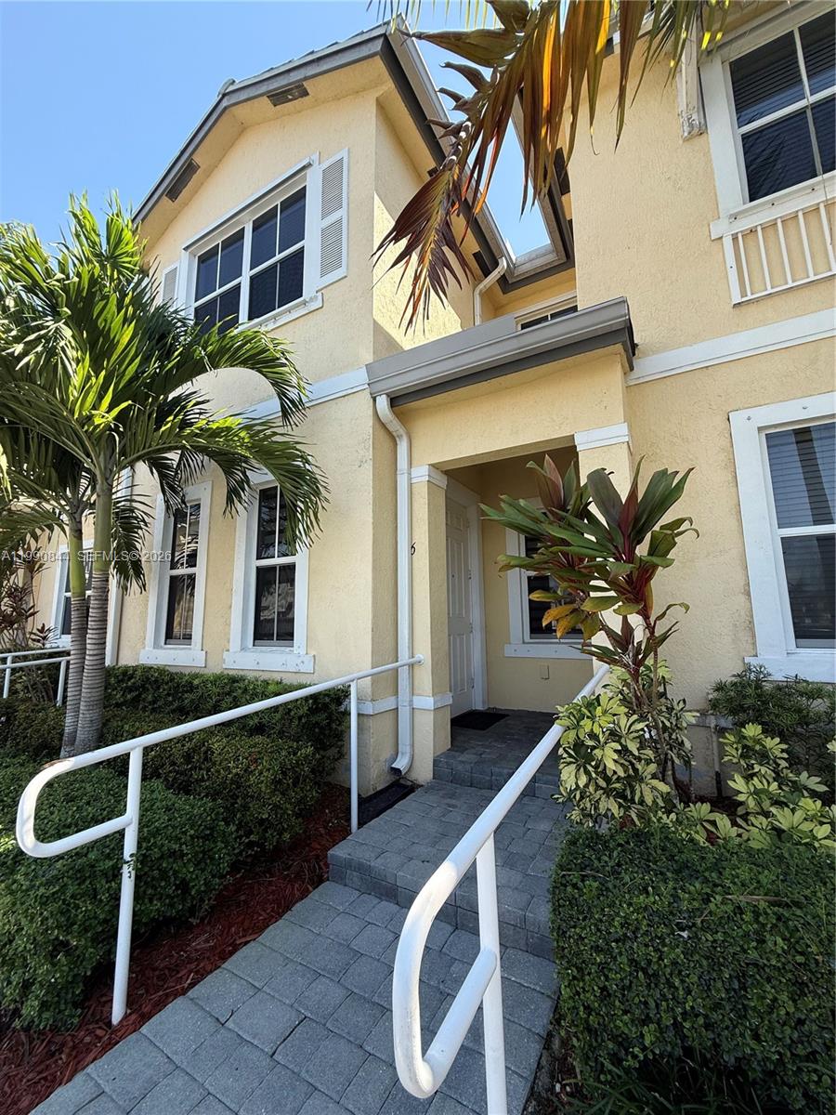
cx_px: 418
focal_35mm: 14
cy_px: 558
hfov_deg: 85.7
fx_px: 451
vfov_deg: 102.1
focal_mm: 2.22
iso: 64
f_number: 2.2
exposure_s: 1/549
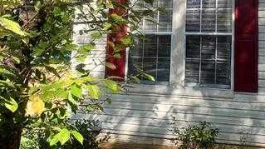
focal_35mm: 48
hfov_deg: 42.2
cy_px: 19
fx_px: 337
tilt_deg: +9.3
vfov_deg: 24.3
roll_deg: -1.5
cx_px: 183
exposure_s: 1/528
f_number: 1.8
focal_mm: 1.57
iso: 32
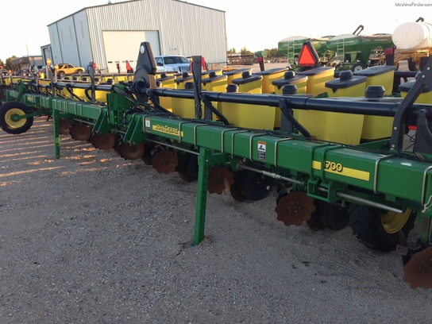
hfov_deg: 55.4
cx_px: 216
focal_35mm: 33
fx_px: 412
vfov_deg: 42.9
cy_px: 162
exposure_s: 1/148
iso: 50
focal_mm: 4.13
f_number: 2.4
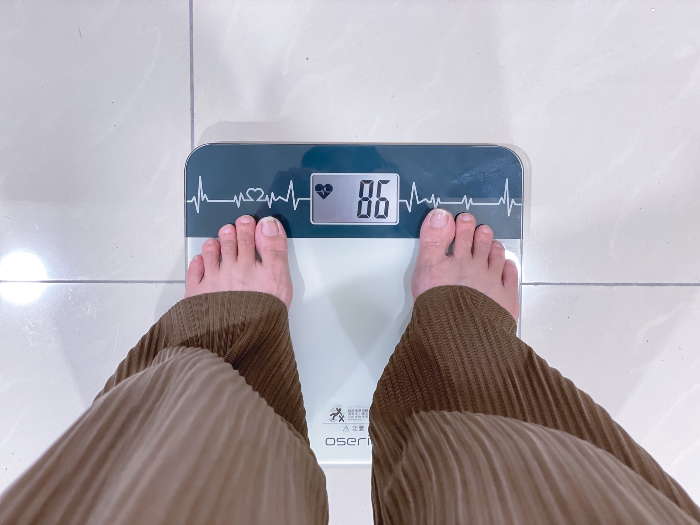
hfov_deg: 36.8
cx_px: 350
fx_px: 1052
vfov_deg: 28.0
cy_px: 262
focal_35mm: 52
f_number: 2
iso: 200
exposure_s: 1/40
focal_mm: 6
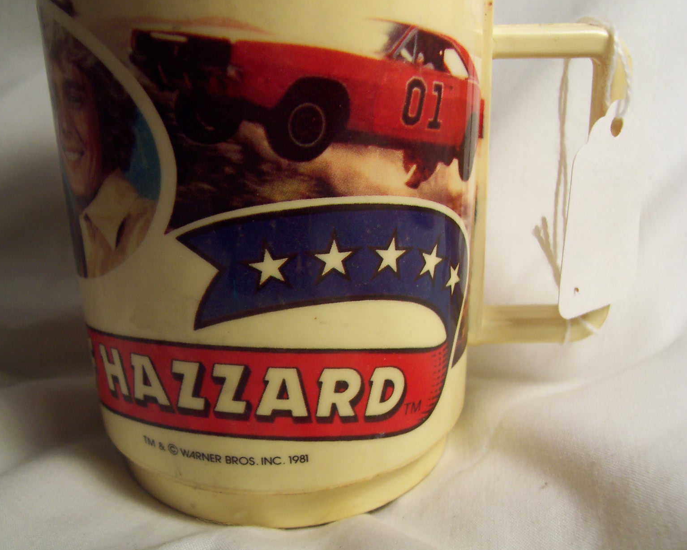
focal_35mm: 39
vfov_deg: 38.2
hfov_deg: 46.8
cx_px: 317
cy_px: 275
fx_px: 793
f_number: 2.8
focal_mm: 5.6
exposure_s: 1/180
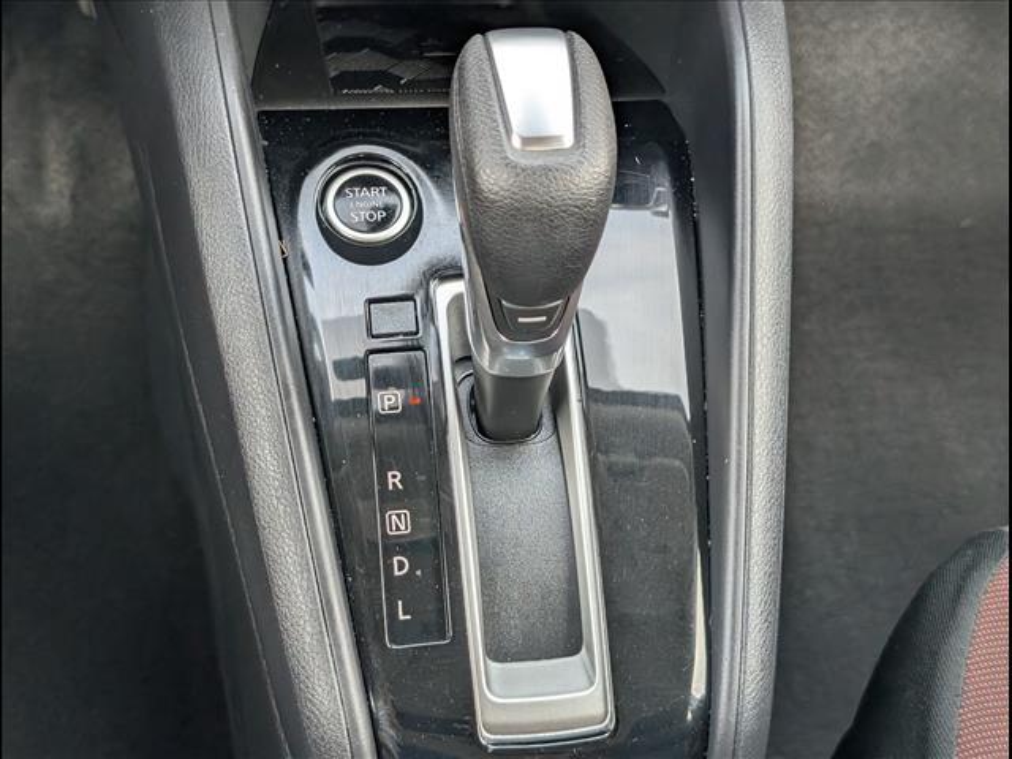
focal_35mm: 49
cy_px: 380
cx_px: 506
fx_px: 1433
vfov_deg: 29.7
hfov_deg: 38.9
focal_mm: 6.9
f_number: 1.68
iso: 191
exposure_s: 1/385
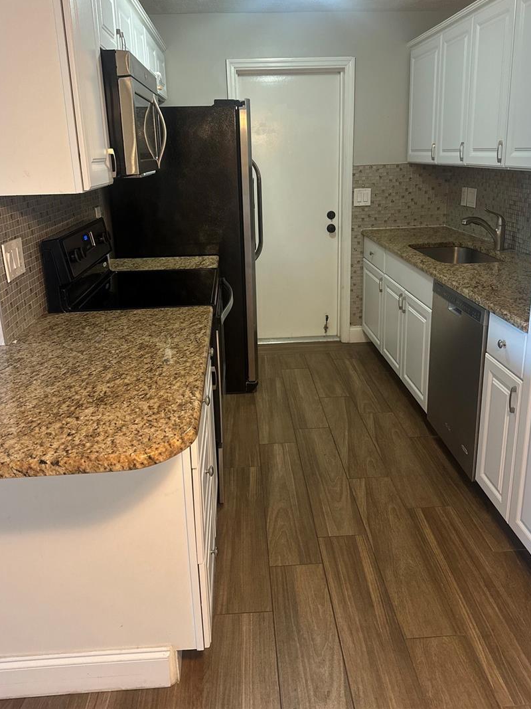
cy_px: 311
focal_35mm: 27
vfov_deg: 65.1
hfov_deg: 51.3
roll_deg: +2.0
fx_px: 552
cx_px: 273
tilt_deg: -15.5
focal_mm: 6.86
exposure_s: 1/60
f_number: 1.78
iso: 320
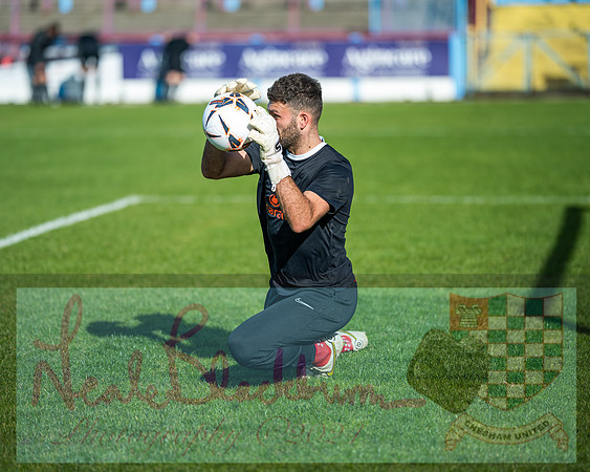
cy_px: 236
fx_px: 2654
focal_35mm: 152
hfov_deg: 12.7
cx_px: 295
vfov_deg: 10.2
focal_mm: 135
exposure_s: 1/2500
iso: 50
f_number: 1.8
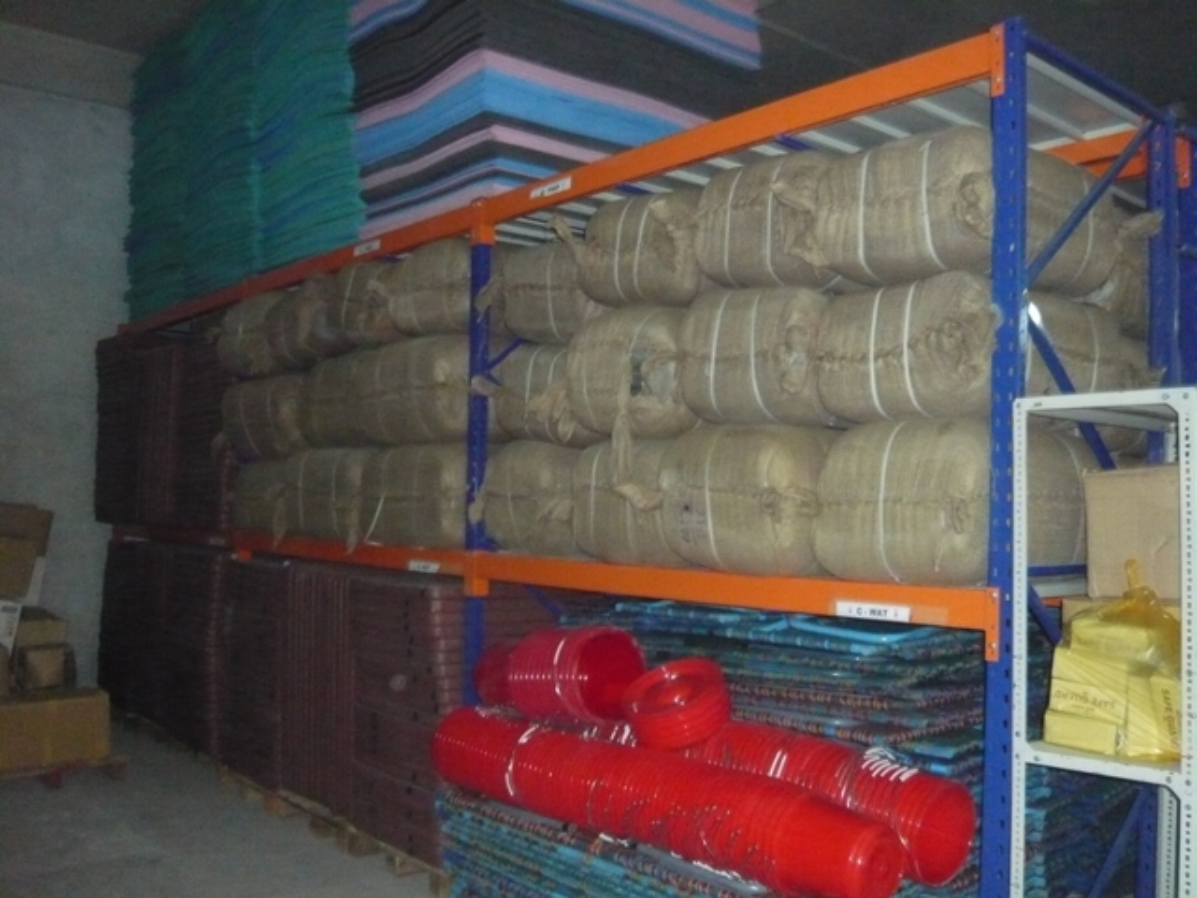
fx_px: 1107
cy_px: 449
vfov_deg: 44.2
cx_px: 598
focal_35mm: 32
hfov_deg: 56.8
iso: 640
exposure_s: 1/30
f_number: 3
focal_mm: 5.2
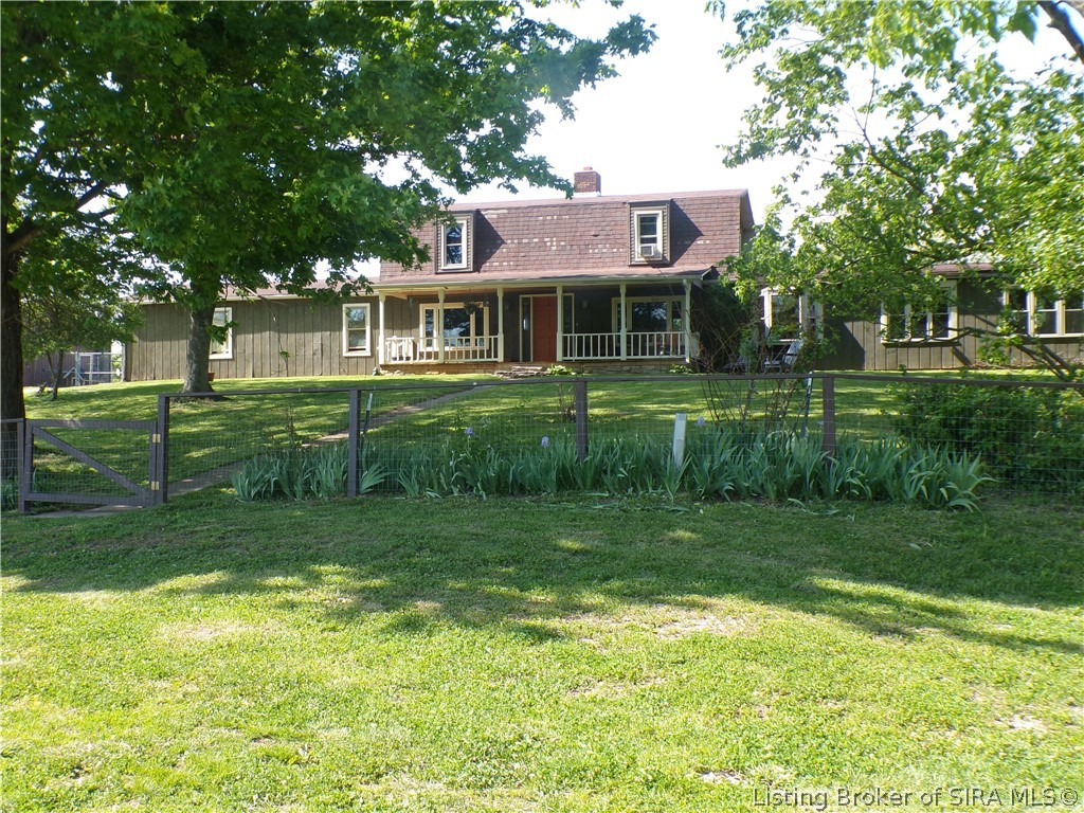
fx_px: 1159
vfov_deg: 38.7
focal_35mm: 37
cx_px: 542
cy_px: 406
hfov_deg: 50.1
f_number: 4.9
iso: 100
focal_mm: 6.6
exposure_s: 1/140
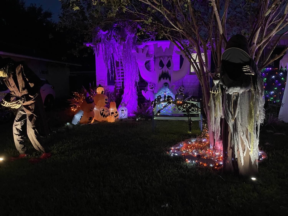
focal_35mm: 25
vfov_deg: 54.9
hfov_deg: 69.4
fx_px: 208
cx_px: 144
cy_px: 108
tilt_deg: -7.1
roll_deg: +0.3
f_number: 1.6
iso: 800
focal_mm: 5.1
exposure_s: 1/30
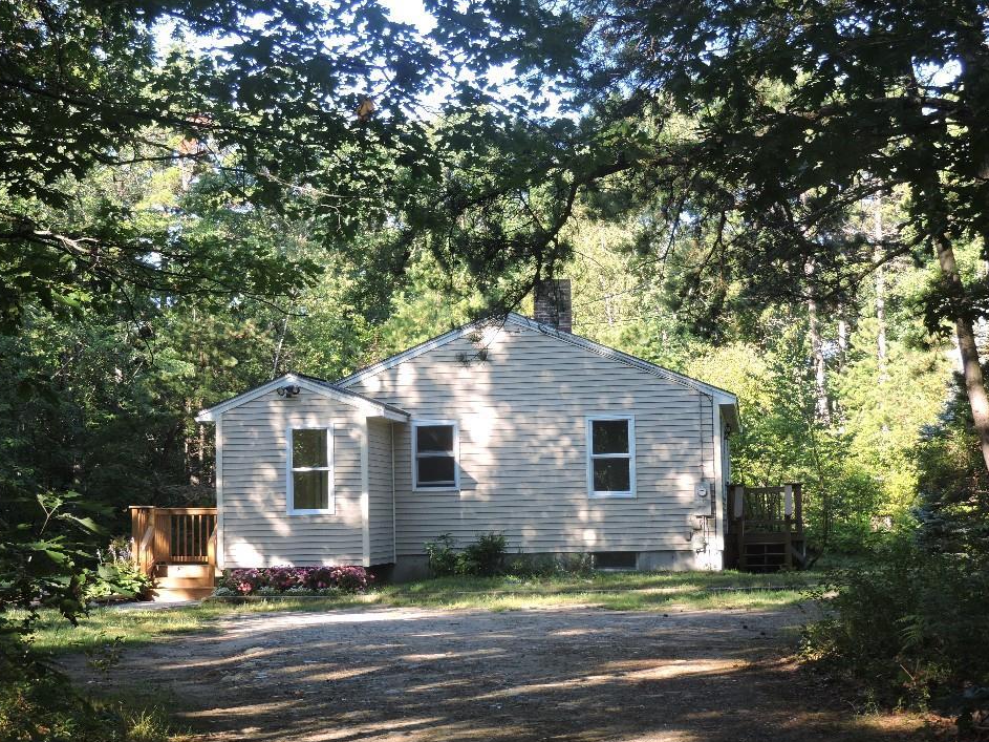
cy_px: 352
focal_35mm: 76
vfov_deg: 19.4
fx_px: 2171
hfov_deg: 25.7
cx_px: 454
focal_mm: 12.5
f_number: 3.9
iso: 100
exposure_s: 1/80
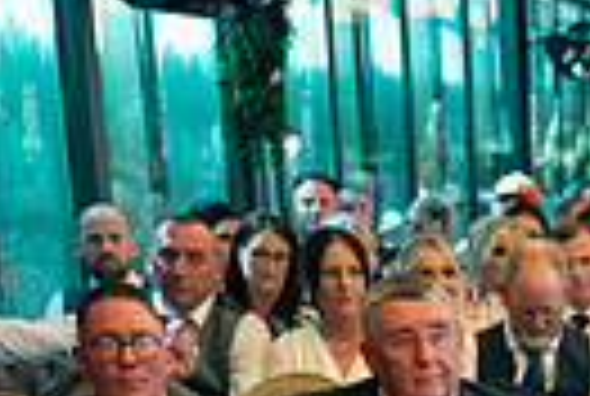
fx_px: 1741
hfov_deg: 16.8
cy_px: 745
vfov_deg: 11.8
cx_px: 968
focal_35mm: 106
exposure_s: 1/250
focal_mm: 24
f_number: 3.5
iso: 250
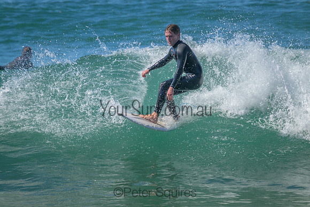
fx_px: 6890
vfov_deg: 1.7
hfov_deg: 2.6
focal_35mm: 800
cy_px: 104
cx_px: 155
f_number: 11
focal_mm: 800
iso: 1800
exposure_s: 1/1600
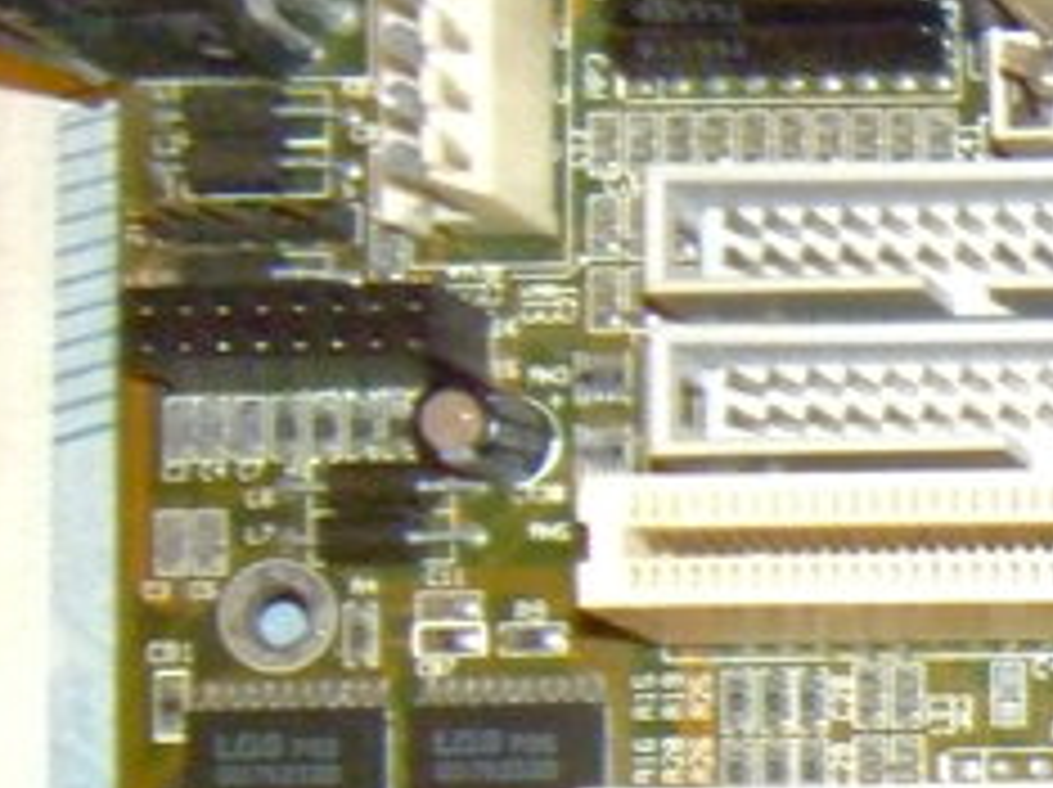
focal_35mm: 114
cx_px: 2250
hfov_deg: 13.9
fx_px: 3464
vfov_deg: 12.4
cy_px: 1135
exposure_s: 1/8
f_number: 2.8
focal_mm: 4.7
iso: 400
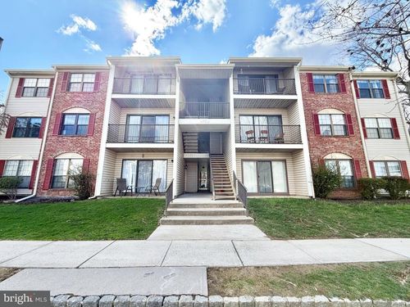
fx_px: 166
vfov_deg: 85.7
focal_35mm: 14
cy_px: 154
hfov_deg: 102.1
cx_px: 205
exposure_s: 1/658
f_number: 2.2
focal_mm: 2.22
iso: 40
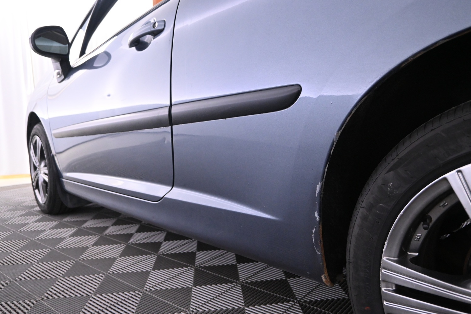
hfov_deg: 69.3
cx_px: 255
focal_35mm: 26
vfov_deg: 49.6
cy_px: 160
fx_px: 340
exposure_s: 1/60
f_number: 4
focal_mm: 16
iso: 2500
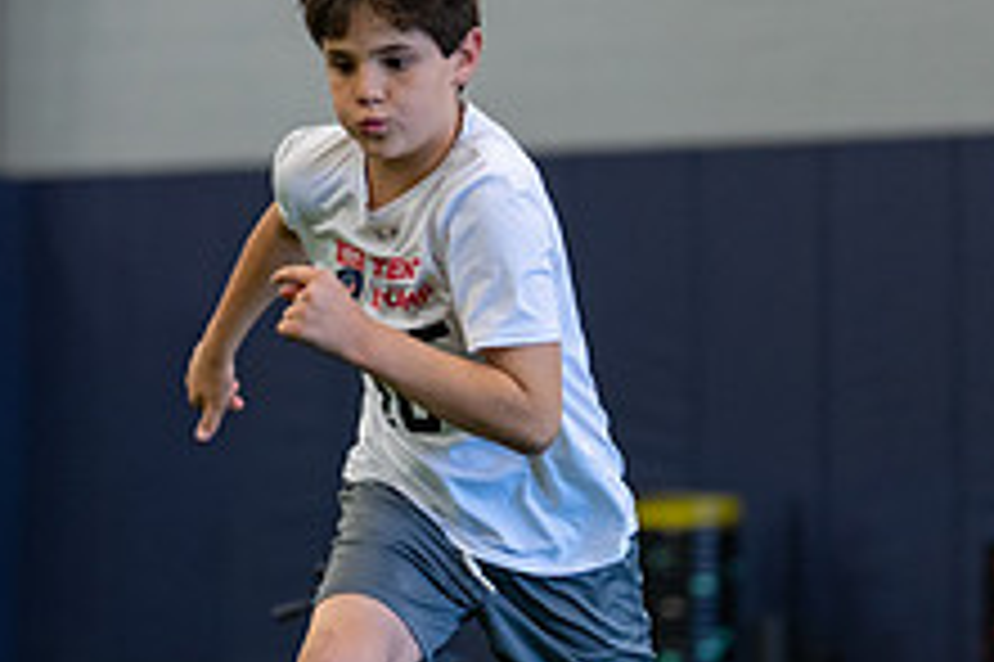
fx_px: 3973
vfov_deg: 9.5
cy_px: 306
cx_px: 423
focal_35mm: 144
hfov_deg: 14.3
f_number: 1.2
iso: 1250
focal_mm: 50
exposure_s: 1/1000
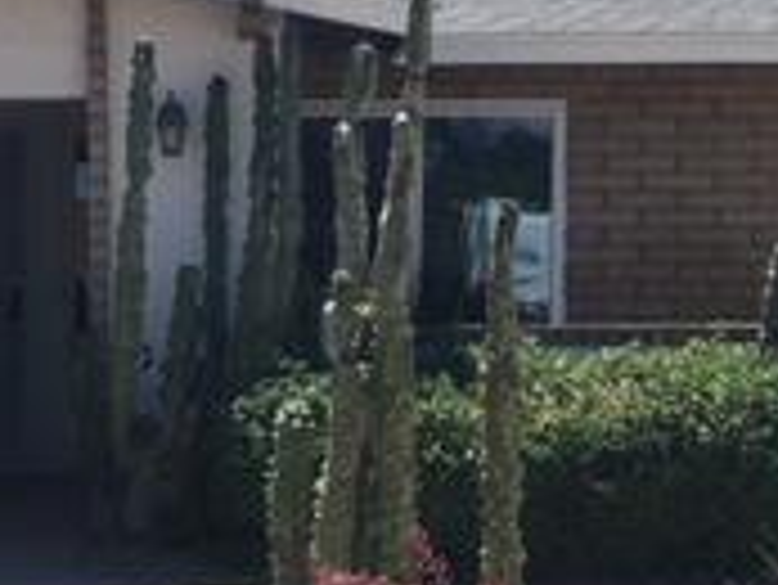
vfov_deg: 13.8
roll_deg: -0.8
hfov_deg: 18.1
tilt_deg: -3.3
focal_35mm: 107
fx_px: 2407
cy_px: 414
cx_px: 99
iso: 25
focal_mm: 4.15
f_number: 2.2
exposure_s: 1/1508
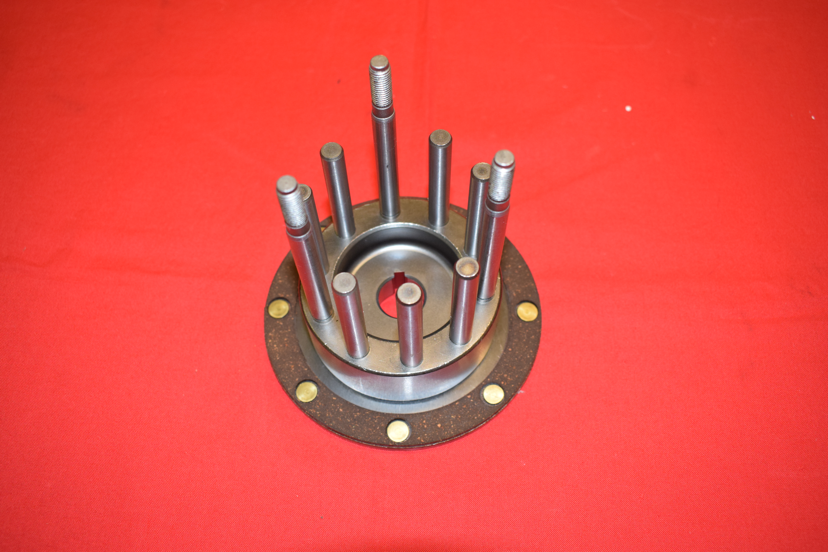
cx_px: 414
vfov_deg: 41.7
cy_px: 276
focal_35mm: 32
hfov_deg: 59.5
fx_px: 725
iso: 800
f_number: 5
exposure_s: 1/100
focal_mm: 21
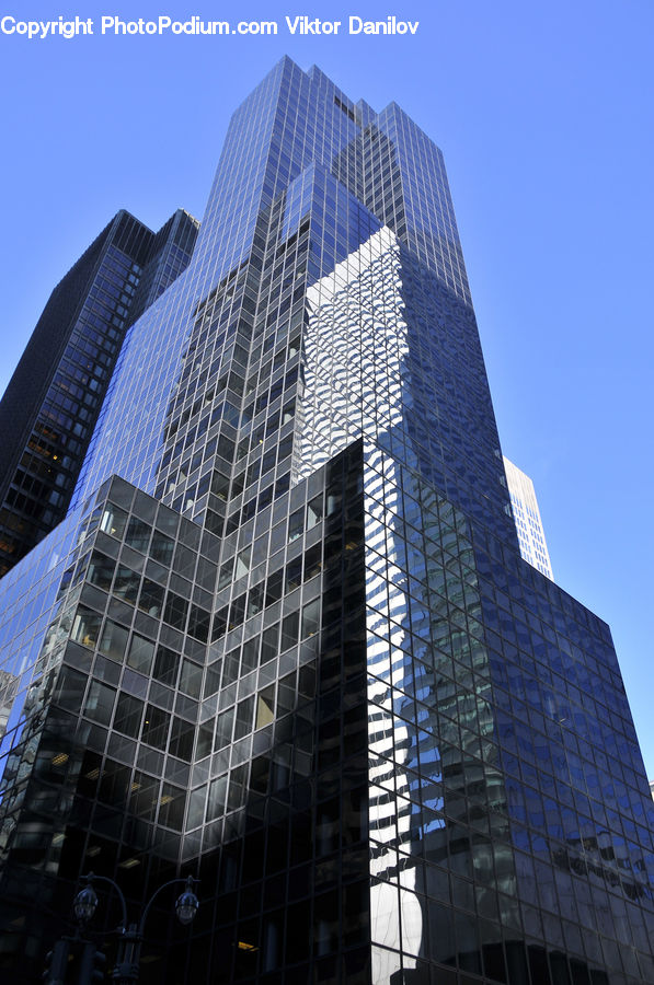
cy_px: 492
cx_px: 327
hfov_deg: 43.5
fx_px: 820
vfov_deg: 62.0
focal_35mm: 30
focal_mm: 20
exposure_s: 1/400
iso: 200
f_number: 5.6
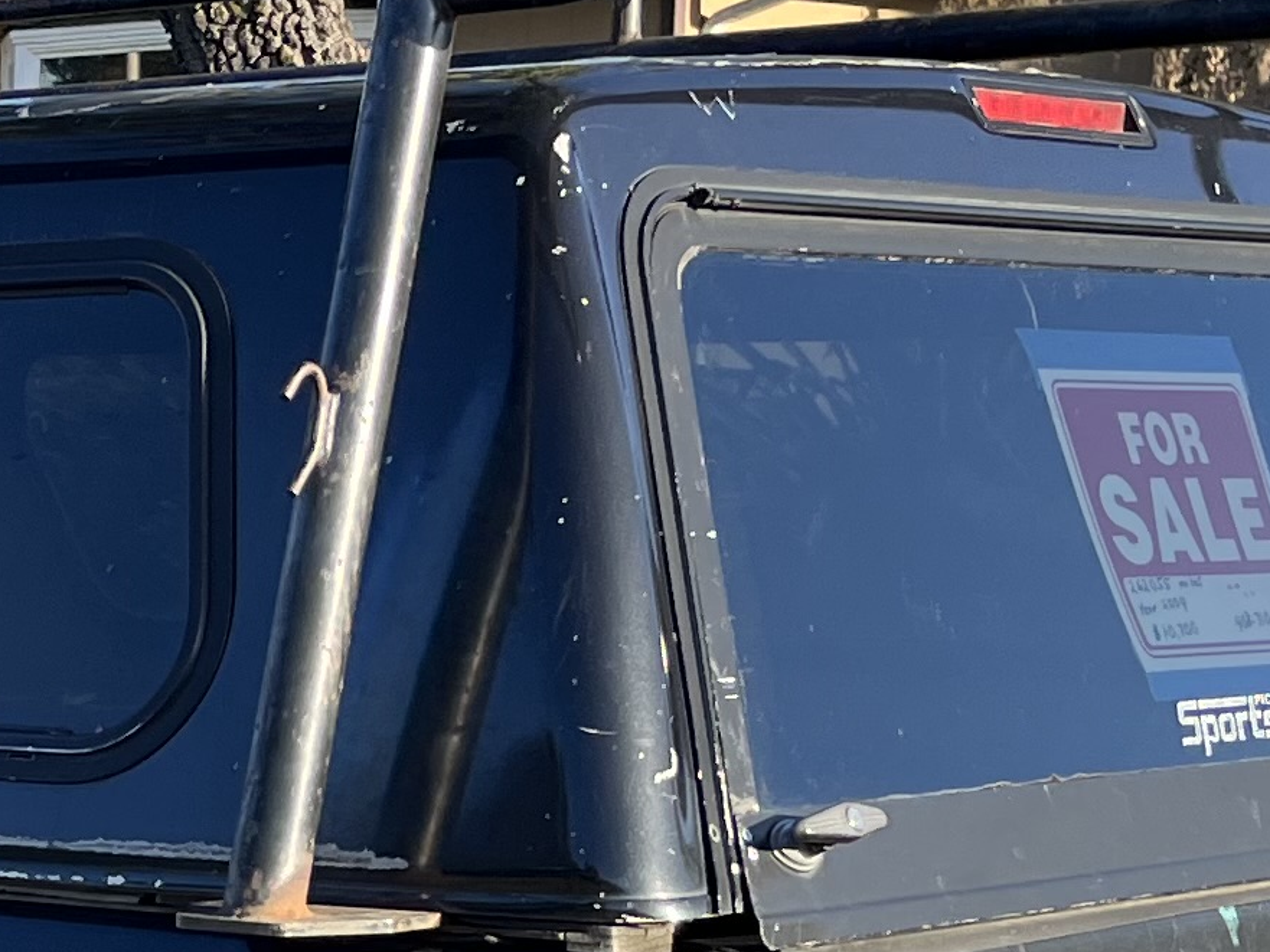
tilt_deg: -8.2
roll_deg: +0.4
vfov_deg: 12.3
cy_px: 946
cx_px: -618
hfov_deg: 15.3
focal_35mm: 119
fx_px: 4366
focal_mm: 5.1
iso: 50
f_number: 1.6
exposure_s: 1/766
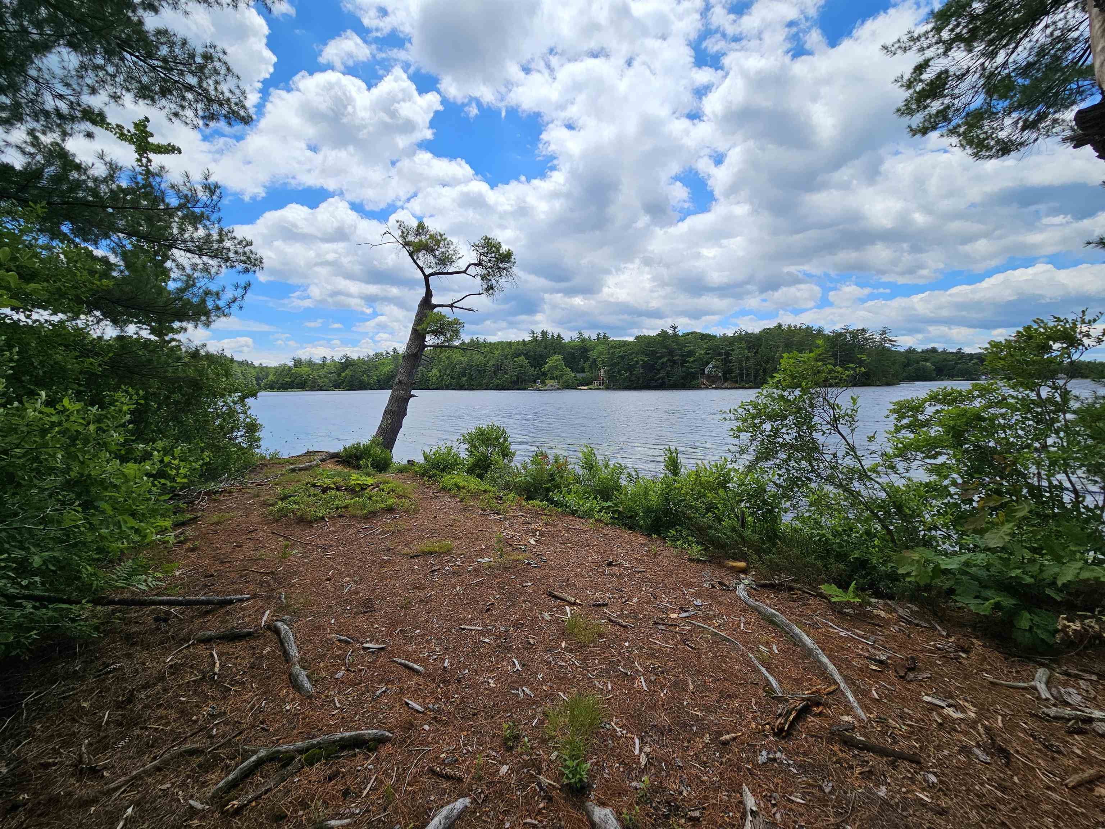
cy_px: 414
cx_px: 552
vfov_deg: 89.9
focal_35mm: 13
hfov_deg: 106.2
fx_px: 415
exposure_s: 1/2969
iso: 50
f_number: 2.2
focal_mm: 2.2
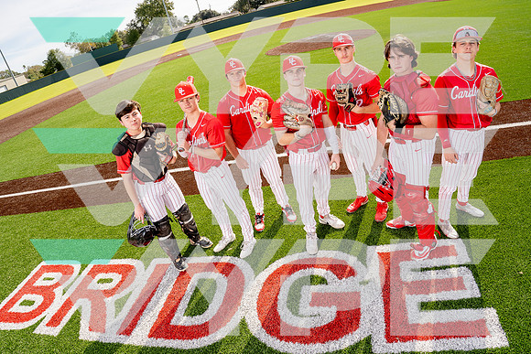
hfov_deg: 77.8
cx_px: 266
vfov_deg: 56.6
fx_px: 329
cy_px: 177
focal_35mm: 22
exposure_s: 1/250
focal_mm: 20
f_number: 8
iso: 160
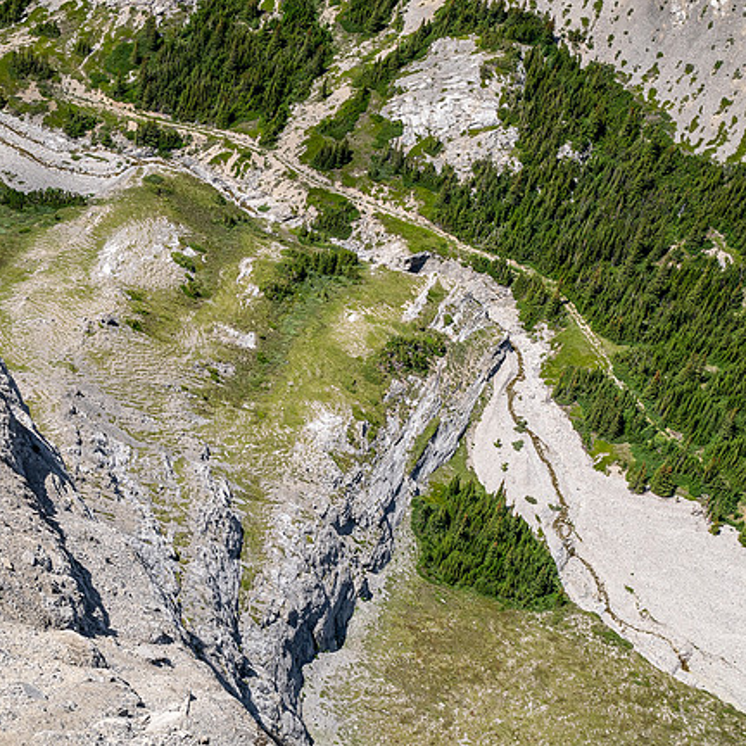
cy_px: 372
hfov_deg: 22.7
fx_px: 1853
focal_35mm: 76
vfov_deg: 22.8
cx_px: 295
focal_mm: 32
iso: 200
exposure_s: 1/200
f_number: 8
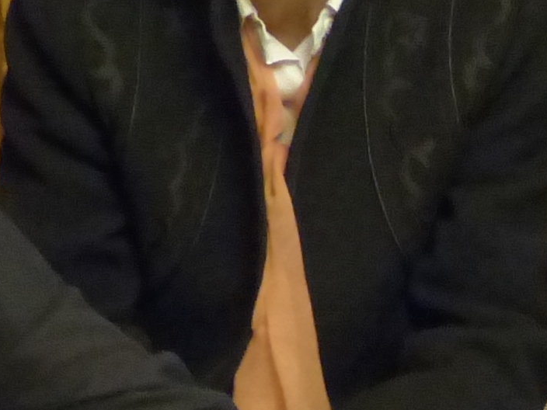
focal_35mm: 318
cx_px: 668
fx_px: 5025
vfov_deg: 4.7
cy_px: 561
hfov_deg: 6.2
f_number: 2.8
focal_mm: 10.1
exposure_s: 1/40
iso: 800
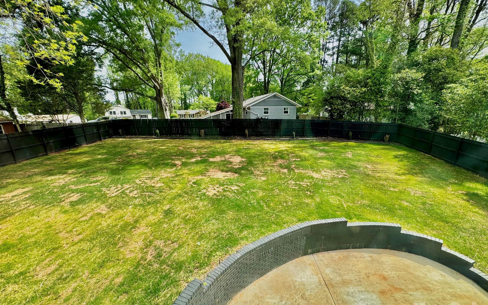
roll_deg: +1.2
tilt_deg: -14.6
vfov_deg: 74.7
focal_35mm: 15
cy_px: 165
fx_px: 199
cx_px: 244
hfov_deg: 101.5
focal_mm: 2.22
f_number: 2.2
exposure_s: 1/306
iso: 40
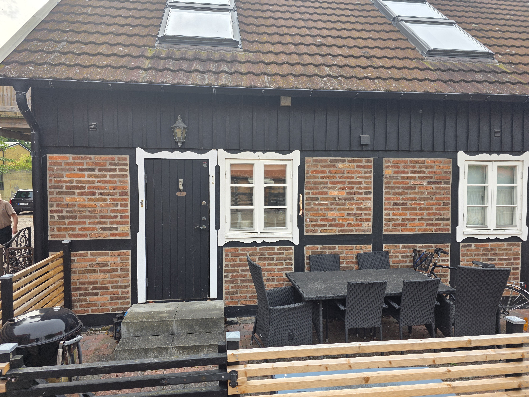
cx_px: 264
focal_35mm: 23
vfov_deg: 58.9
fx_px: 351
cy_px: 198
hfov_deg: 73.9
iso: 25
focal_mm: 6.3
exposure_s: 1/359
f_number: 1.7
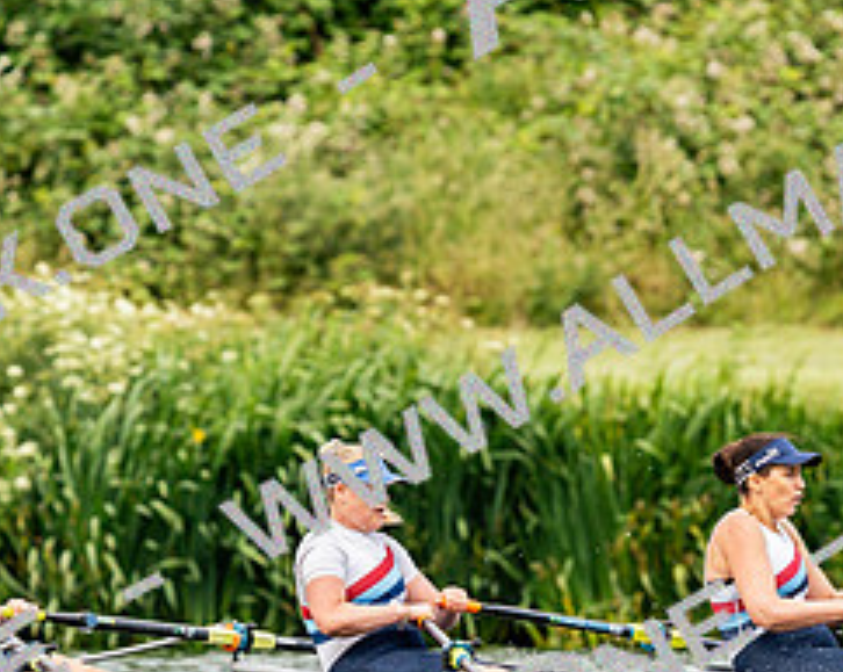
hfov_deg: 1.8
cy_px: 569
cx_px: 651
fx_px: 26215
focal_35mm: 1052
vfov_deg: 1.5
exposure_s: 1/2000
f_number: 6.3
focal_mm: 467
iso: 640
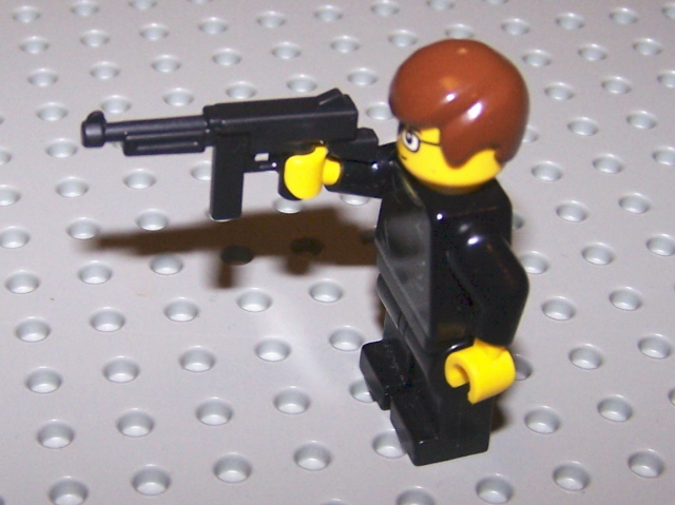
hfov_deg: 49.0
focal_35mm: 38
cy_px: 252
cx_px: 338
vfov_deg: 37.7
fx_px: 740
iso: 140
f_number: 2.8
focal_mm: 6.3
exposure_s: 1/60
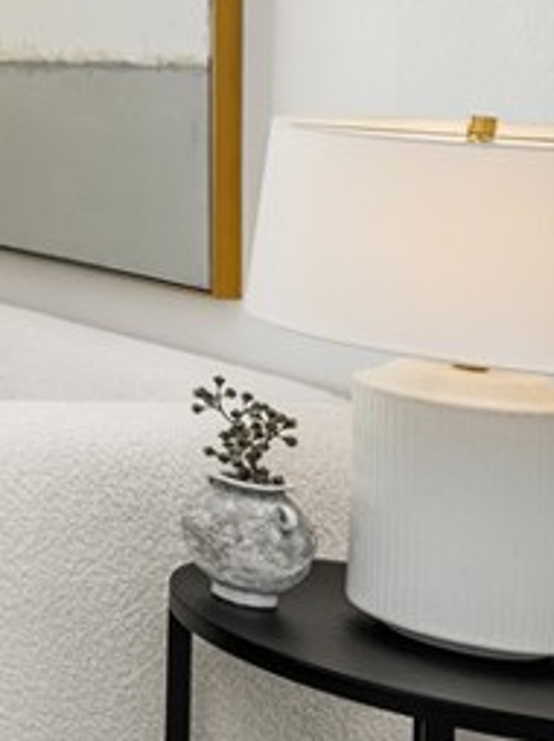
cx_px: -933
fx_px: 1452
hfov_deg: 13.0
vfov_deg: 27.5
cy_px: 66
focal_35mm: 68
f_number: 5.6
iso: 100
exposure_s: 1/13
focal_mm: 17.5
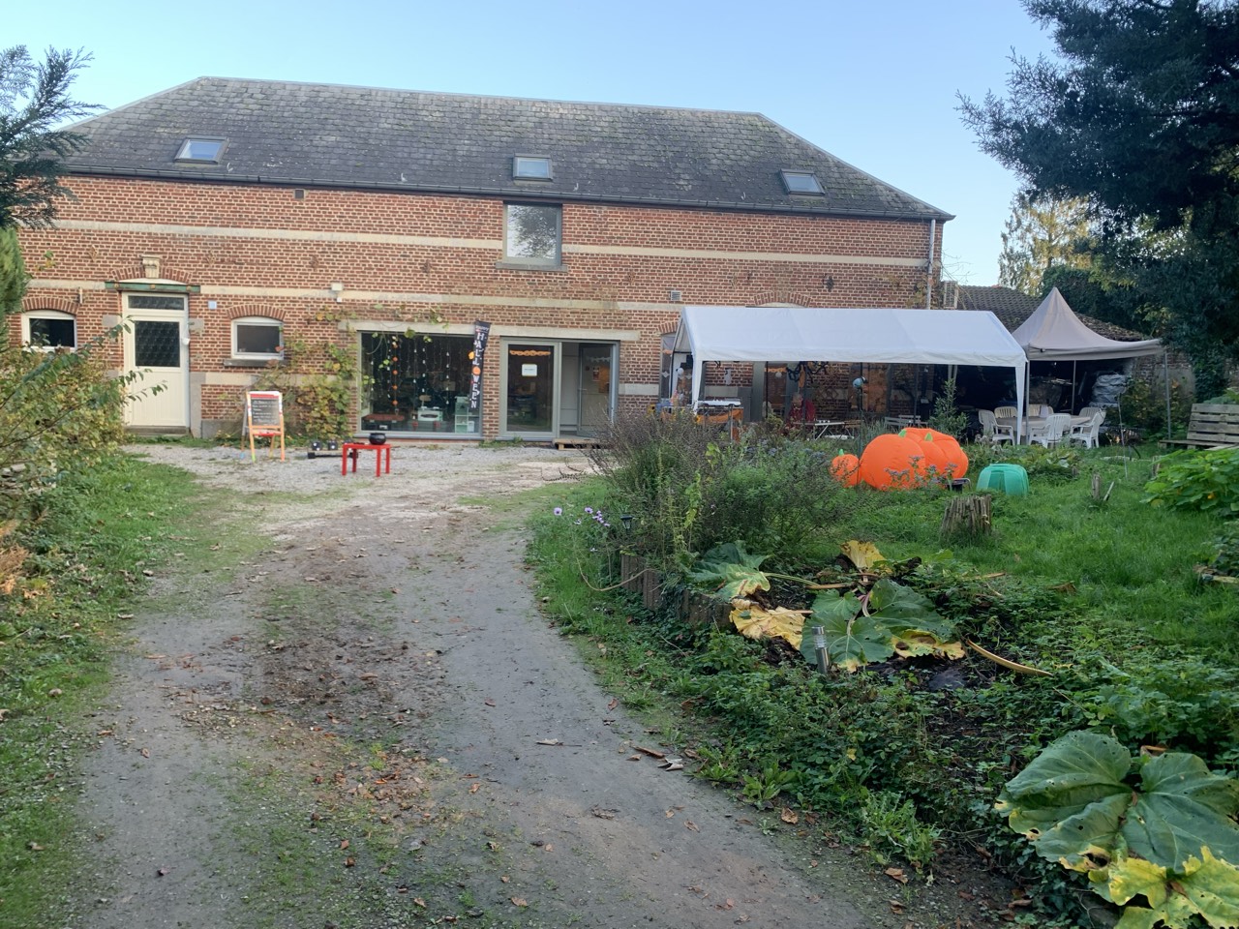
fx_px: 931
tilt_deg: -4.5
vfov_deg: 53.1
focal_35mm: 26
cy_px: 464
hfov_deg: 67.3
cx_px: 620
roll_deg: -1.5
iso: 32
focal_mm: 4.25
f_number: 1.8
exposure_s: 1/122
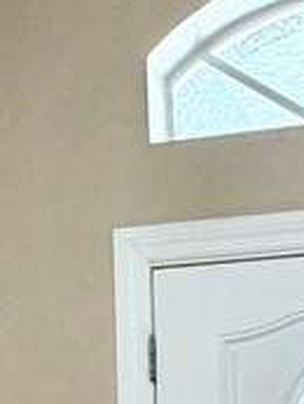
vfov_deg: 20.4
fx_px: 971
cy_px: 595
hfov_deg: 17.2
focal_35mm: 83
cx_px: 337
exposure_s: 1/60
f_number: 2.2
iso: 250
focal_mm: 2.22
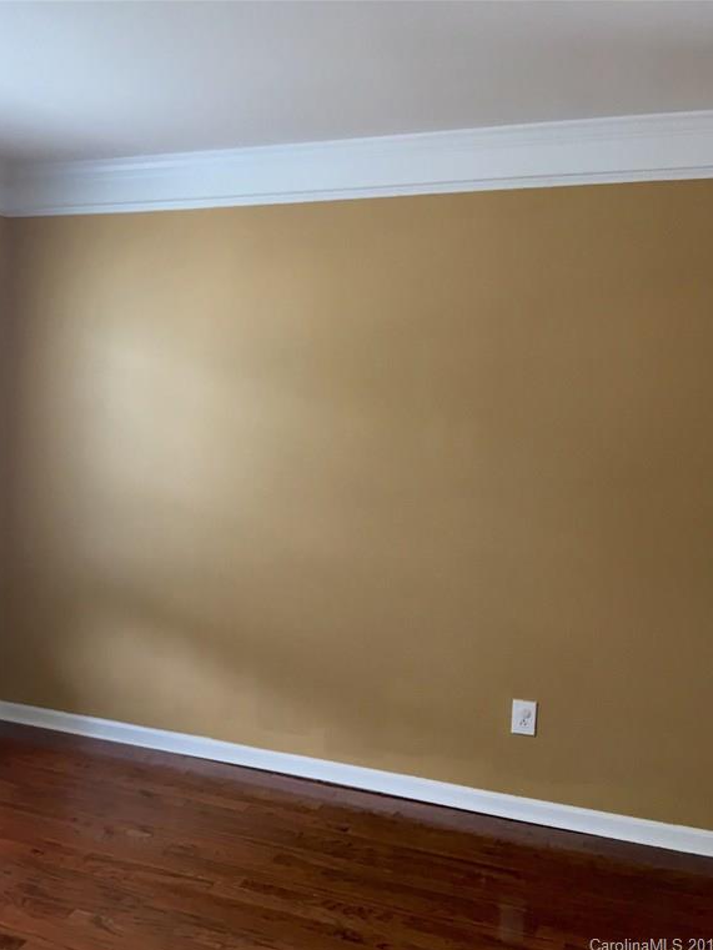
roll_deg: -2.6
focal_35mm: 39
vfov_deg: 47.9
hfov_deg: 35.0
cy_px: 478
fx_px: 1071
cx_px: 94
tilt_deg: -3.8
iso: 50
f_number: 2.2
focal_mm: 4.15
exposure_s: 1/30
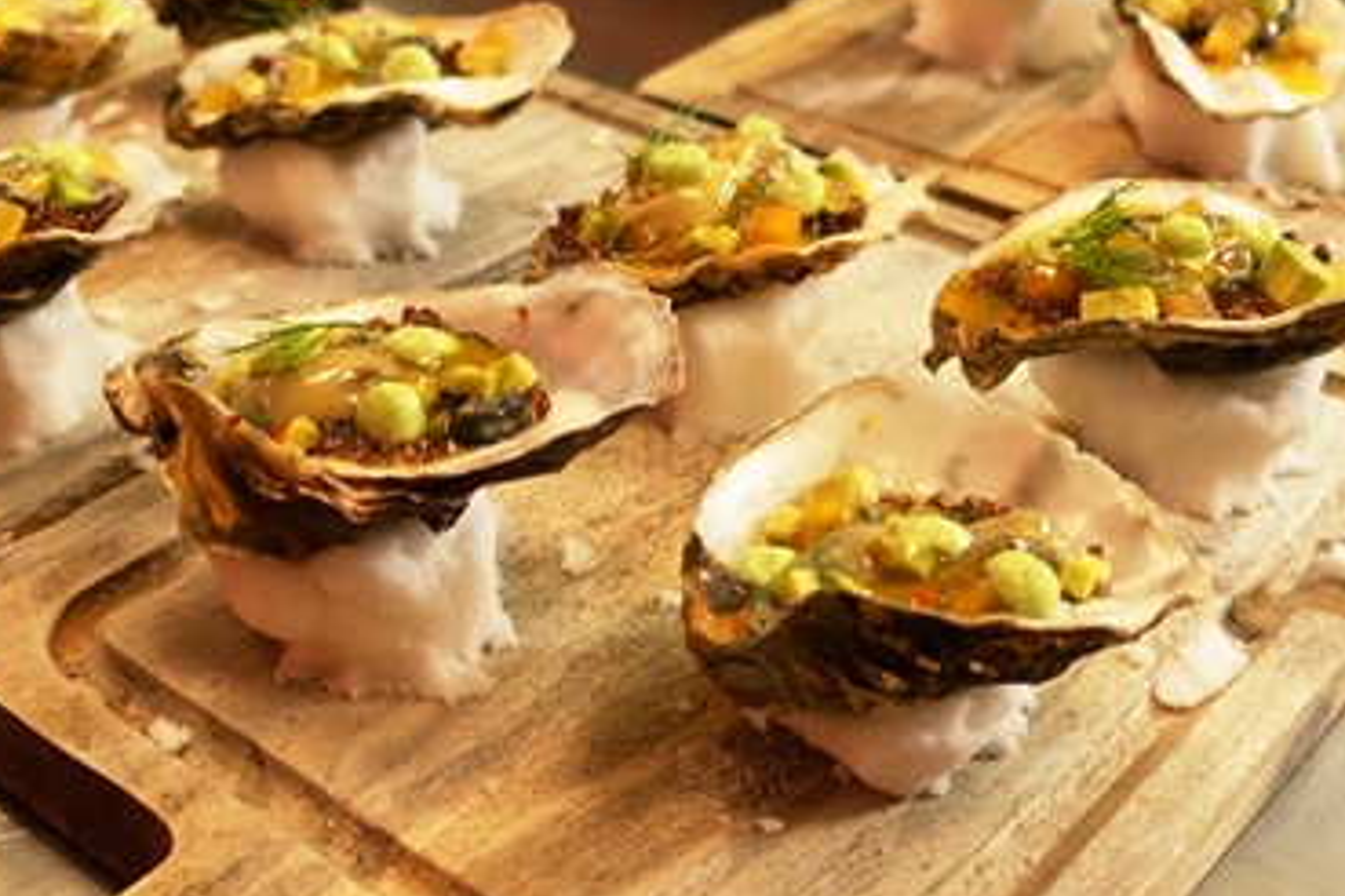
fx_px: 1943
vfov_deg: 26.0
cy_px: 424
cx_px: 532
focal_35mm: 52
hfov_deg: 38.0
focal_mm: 8.8
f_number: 1.8
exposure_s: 1/20
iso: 800
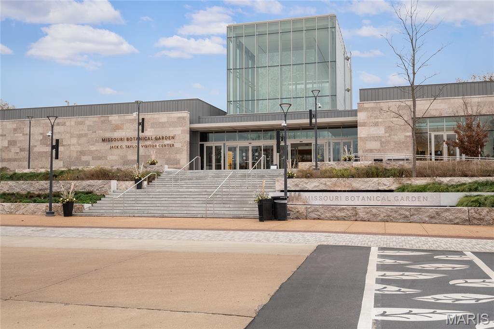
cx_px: 247
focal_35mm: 36
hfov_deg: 53.1
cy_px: 164
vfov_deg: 36.8
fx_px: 494
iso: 400
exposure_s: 1/100
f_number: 6.3
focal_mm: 18
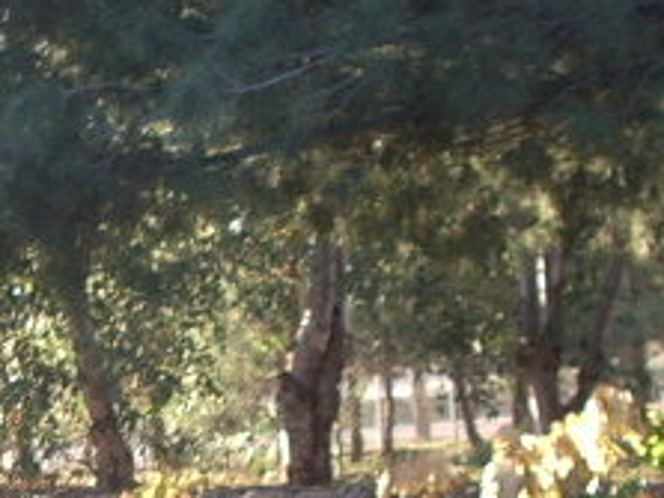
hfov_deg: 11.8
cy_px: 641
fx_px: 3087
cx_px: -286
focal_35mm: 161
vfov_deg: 9.1
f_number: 2.6
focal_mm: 5.8
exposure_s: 1/80
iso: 100
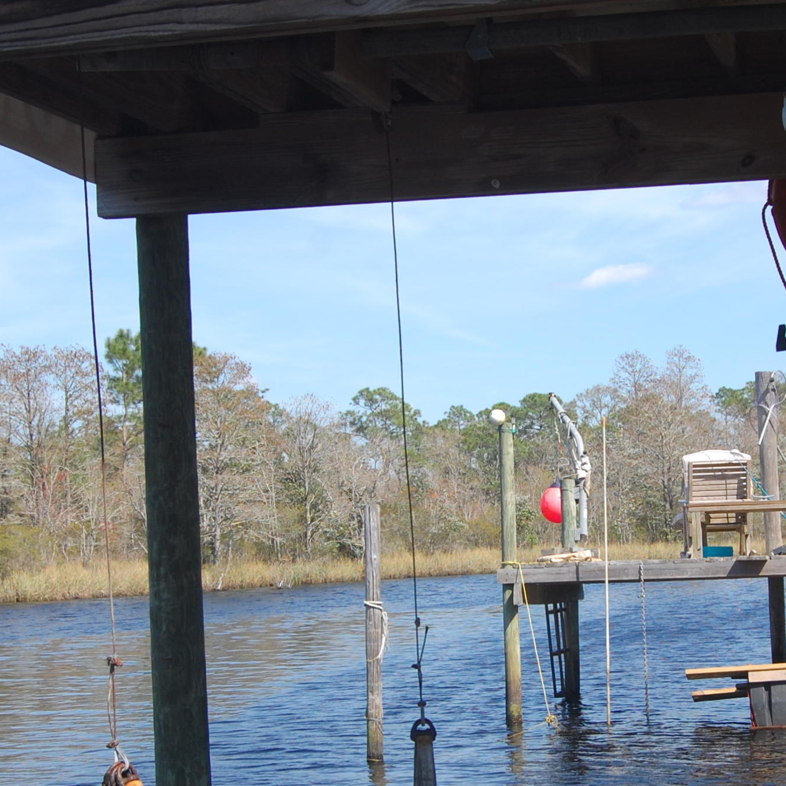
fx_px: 2055
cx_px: 512
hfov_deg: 21.6
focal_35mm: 80
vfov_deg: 21.6
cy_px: 504
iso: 200
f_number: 7.1
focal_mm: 28
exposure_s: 1/400
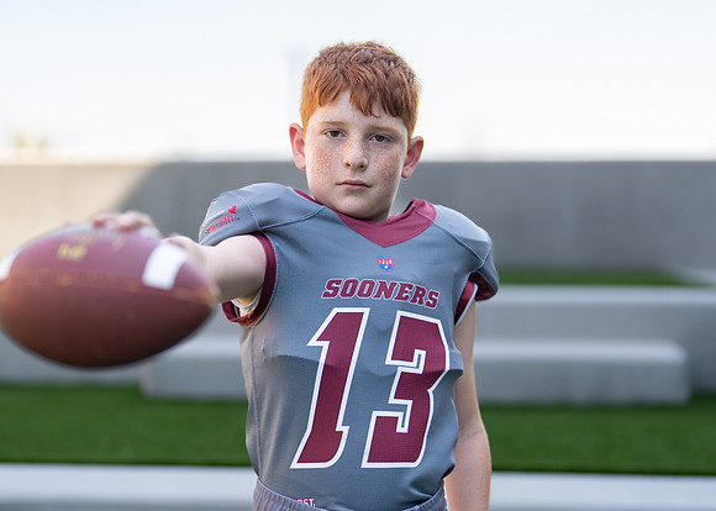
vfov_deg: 21.5
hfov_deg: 29.8
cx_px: 350
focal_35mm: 66
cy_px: 267
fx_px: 1346
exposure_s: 1/2000
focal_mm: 50
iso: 100
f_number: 1.2
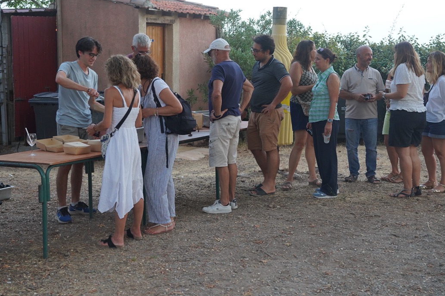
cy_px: 119
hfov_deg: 35.0
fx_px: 706
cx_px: 227
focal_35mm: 57
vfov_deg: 23.7
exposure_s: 1/160
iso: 2500
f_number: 4
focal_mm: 46.1
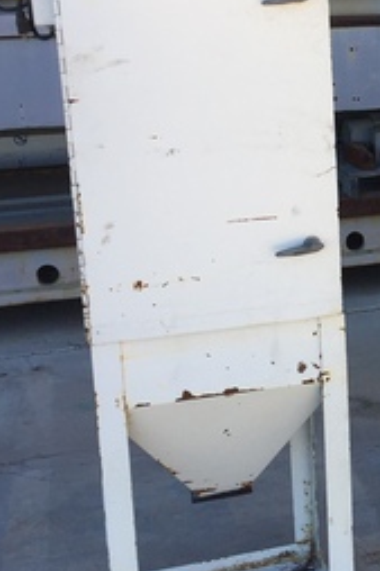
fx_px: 1205
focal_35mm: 76
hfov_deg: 16.8
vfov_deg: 26.5
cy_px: 193
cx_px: 513
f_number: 2.2
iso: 32
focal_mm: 4.15
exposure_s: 1/565
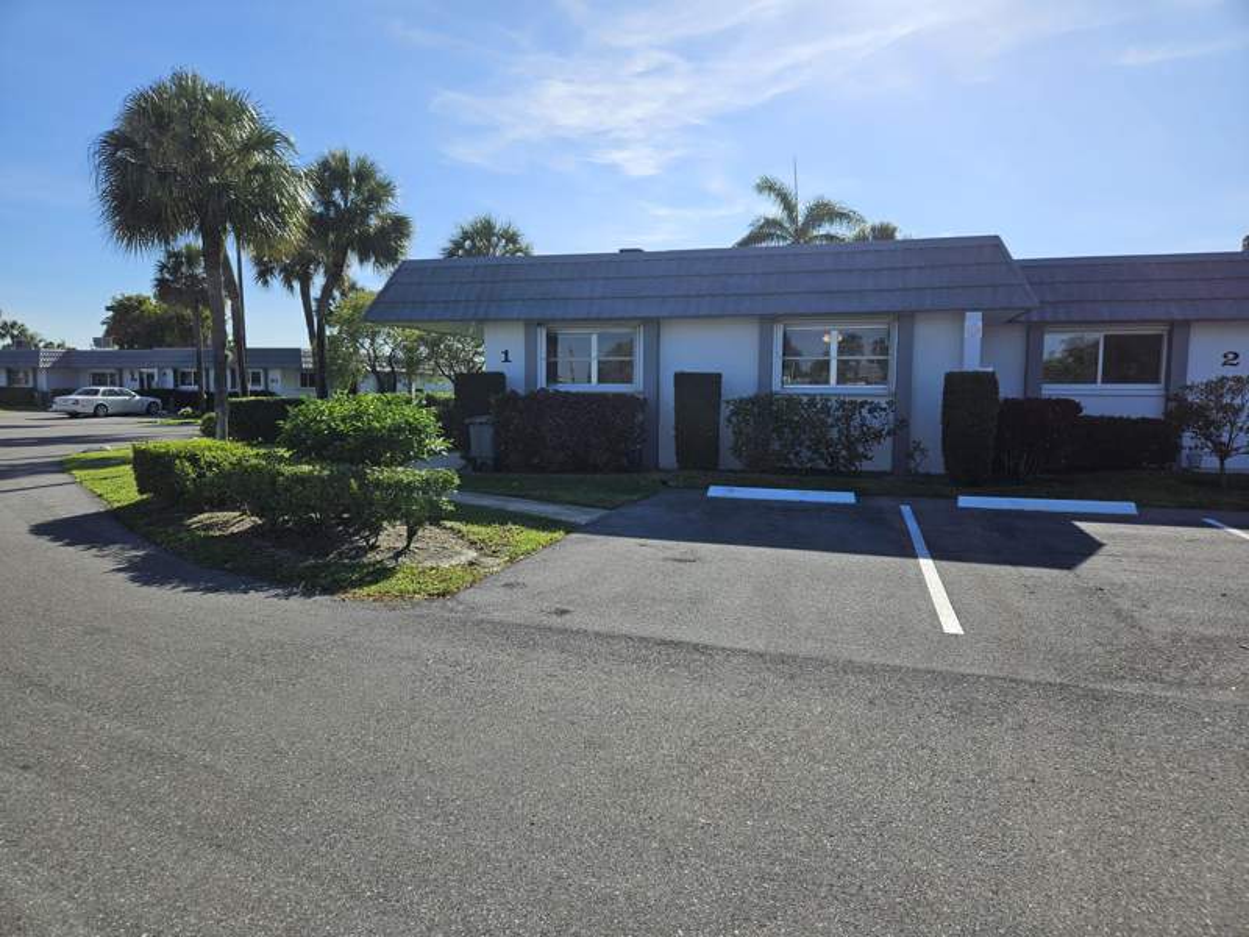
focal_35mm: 23
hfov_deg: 73.9
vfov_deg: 58.9
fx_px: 830
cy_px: 468
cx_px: 624
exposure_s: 1/2234
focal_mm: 5.4
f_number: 1.8
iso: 25
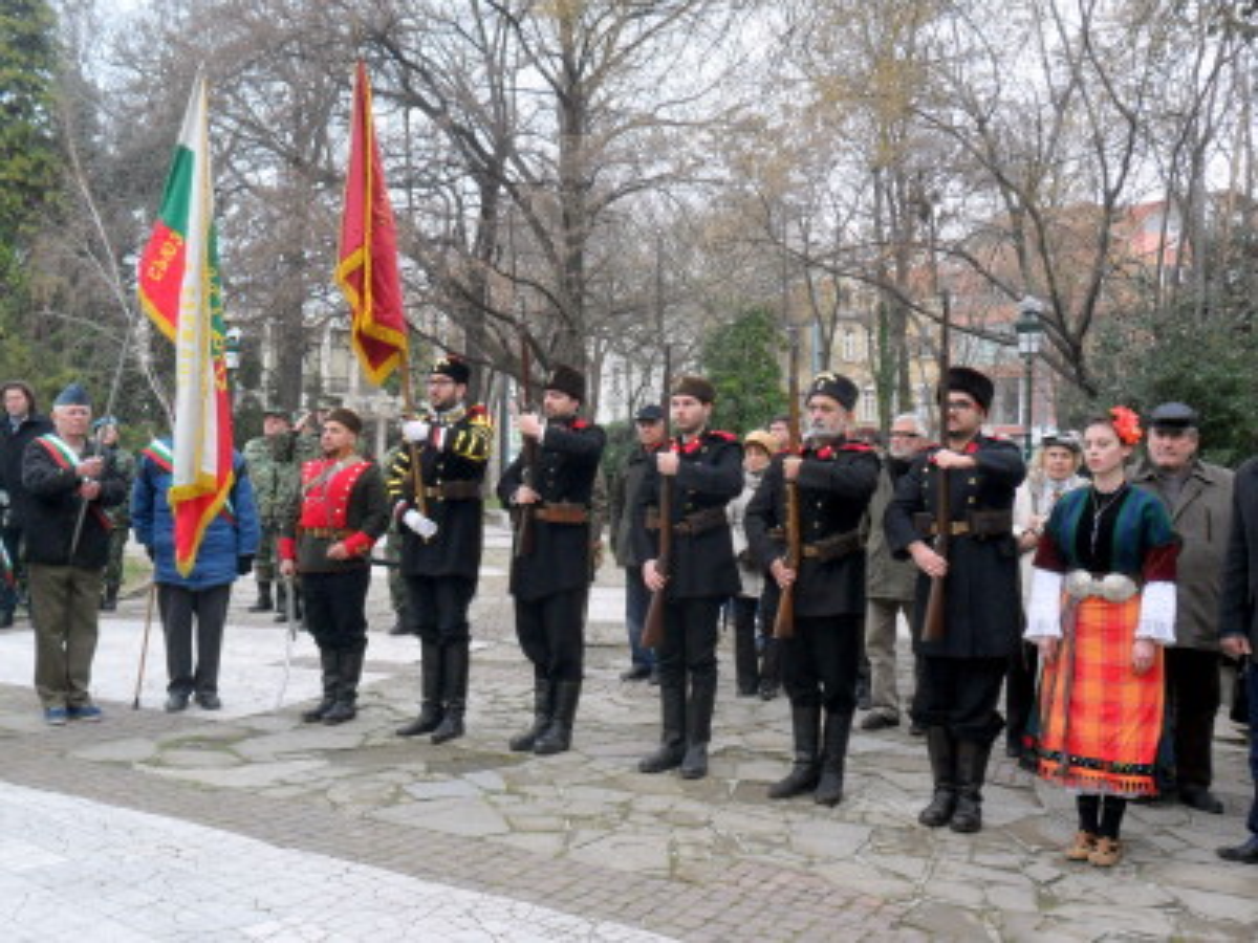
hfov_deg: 50.1
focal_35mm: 37
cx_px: 629
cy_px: 472
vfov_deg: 38.7
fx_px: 1345
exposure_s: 1/90
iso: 100
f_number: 4
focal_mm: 6.6
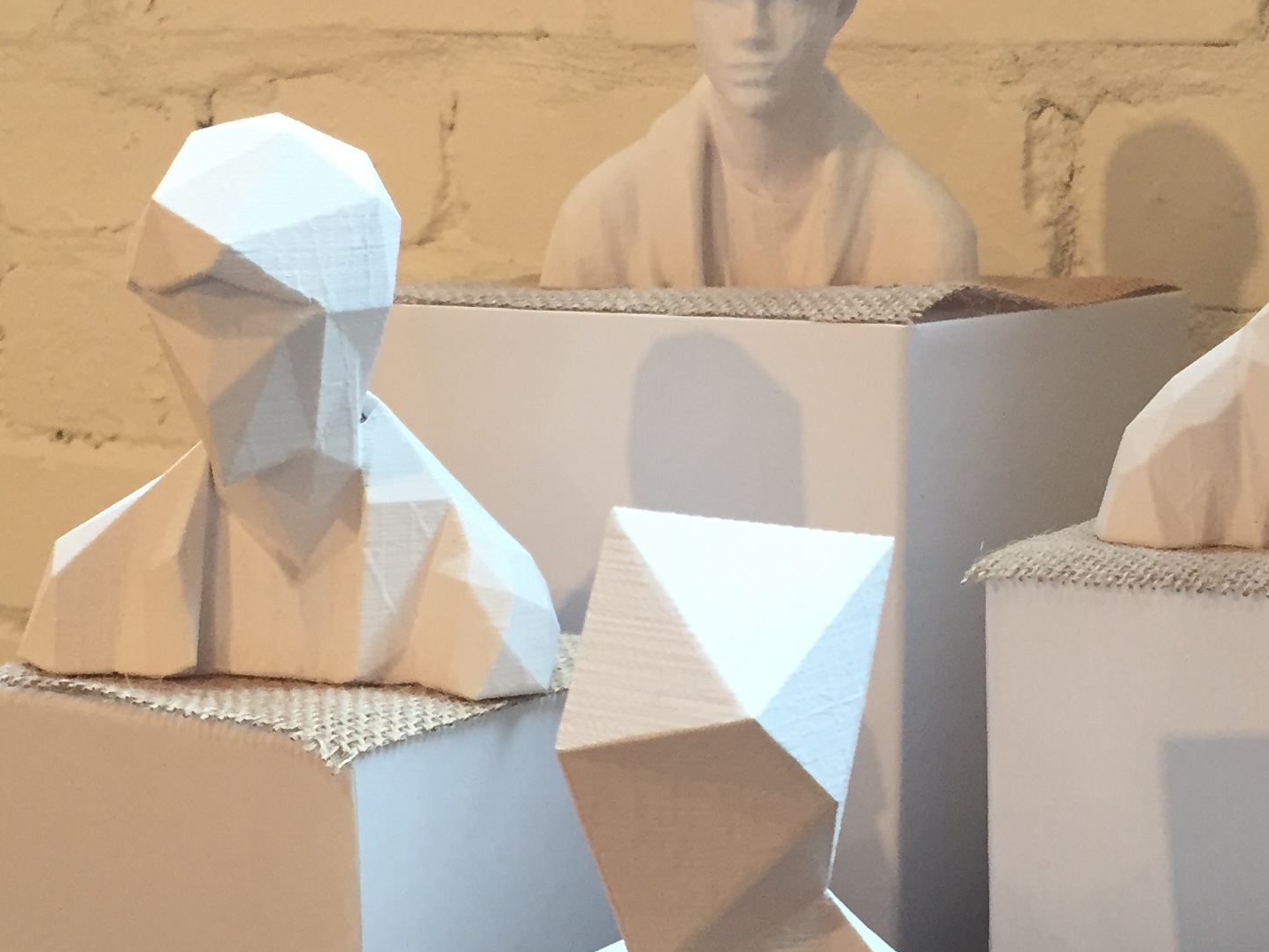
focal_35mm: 66
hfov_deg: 29.3
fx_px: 2420
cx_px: 762
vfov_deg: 22.2
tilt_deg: -11.3
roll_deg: -1.4
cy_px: 635
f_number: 2.2
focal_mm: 4.15
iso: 50
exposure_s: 1/30
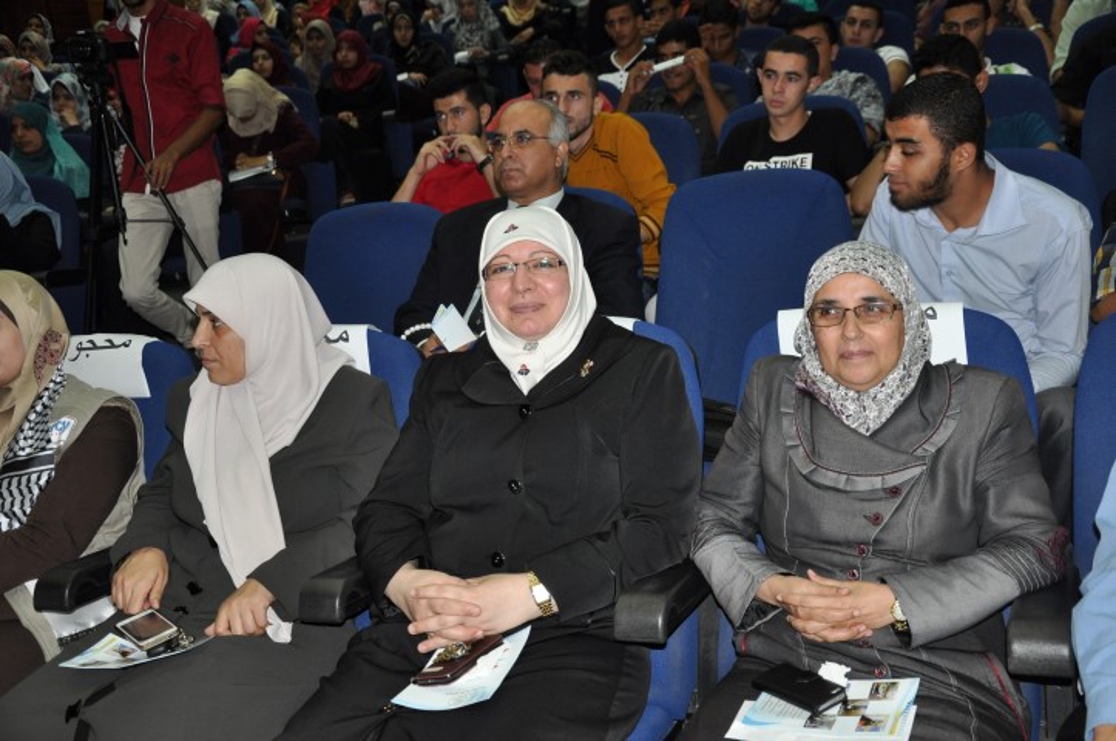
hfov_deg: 43.7
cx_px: 558
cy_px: 370
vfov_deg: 29.8
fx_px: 1393
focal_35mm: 45
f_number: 4.2
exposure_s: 1/60
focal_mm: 30
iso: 800
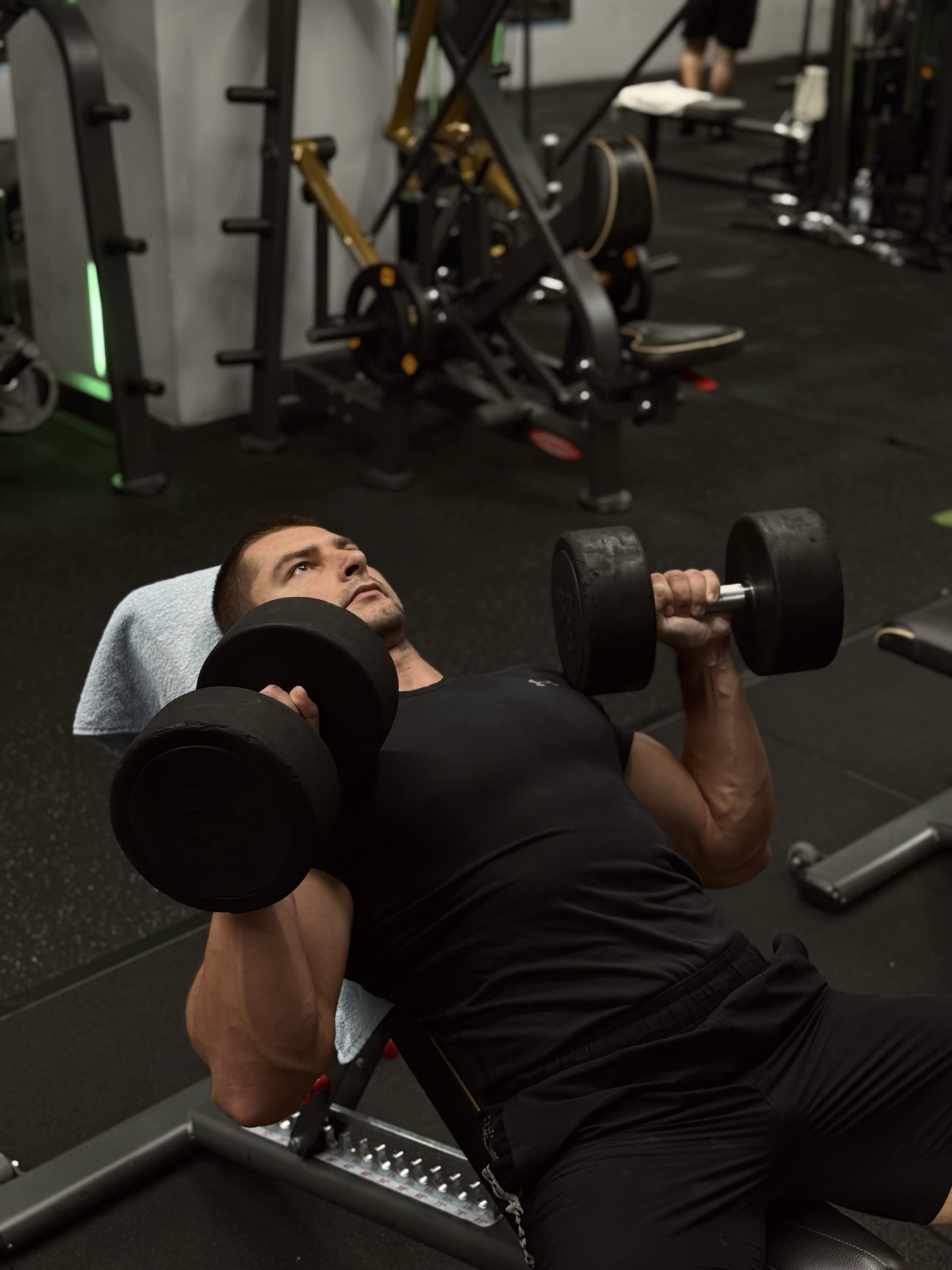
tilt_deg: -24.6
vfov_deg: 39.7
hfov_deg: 30.3
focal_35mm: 48
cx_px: 476
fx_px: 1760
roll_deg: -2.2
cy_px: 635
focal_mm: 6.76
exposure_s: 1/39
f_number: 1.78
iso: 320
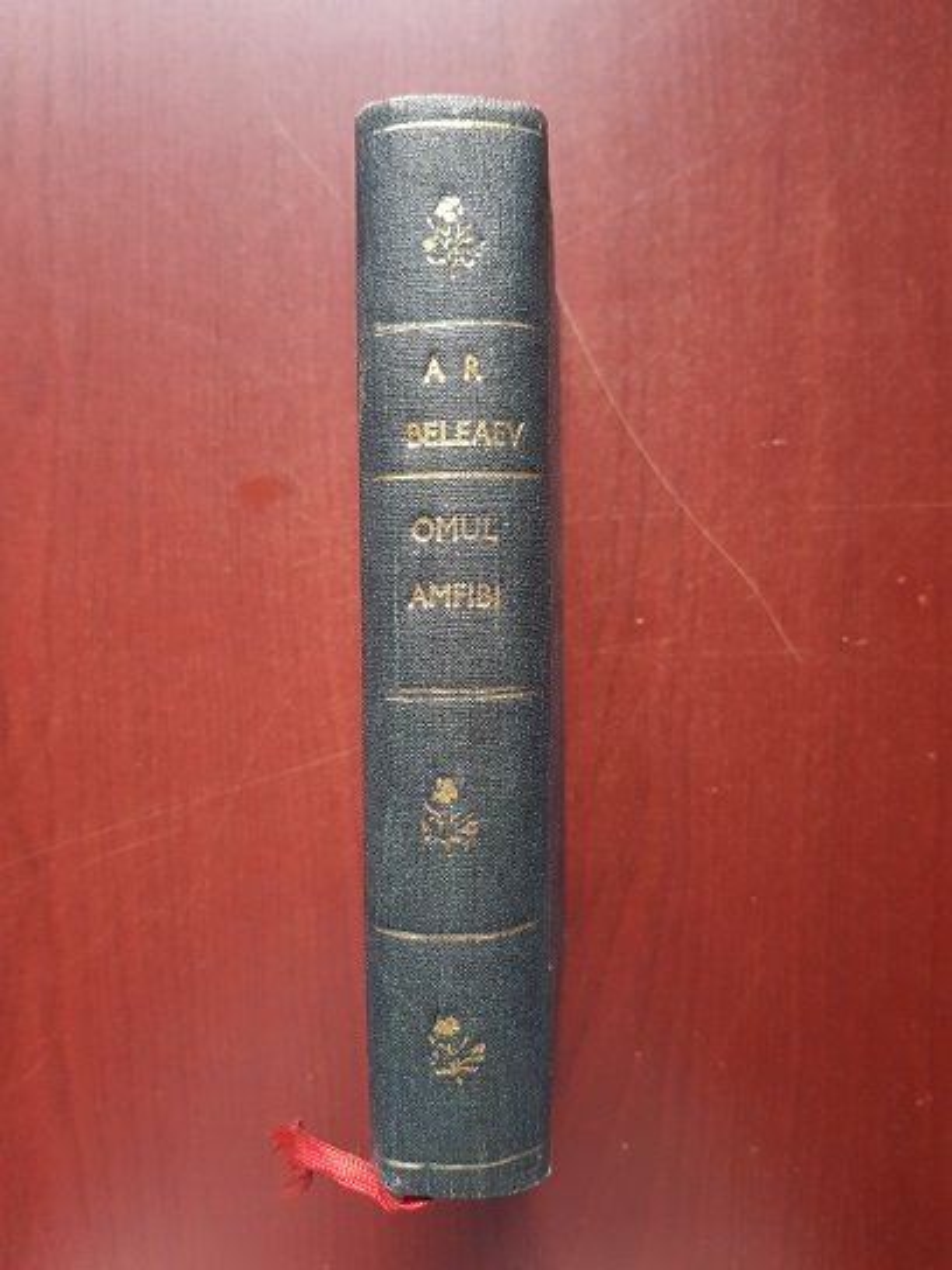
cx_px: 476
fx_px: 953
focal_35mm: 26
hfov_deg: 53.1
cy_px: 635
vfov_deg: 67.3
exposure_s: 1/10
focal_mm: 4.3
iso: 320
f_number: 1.7
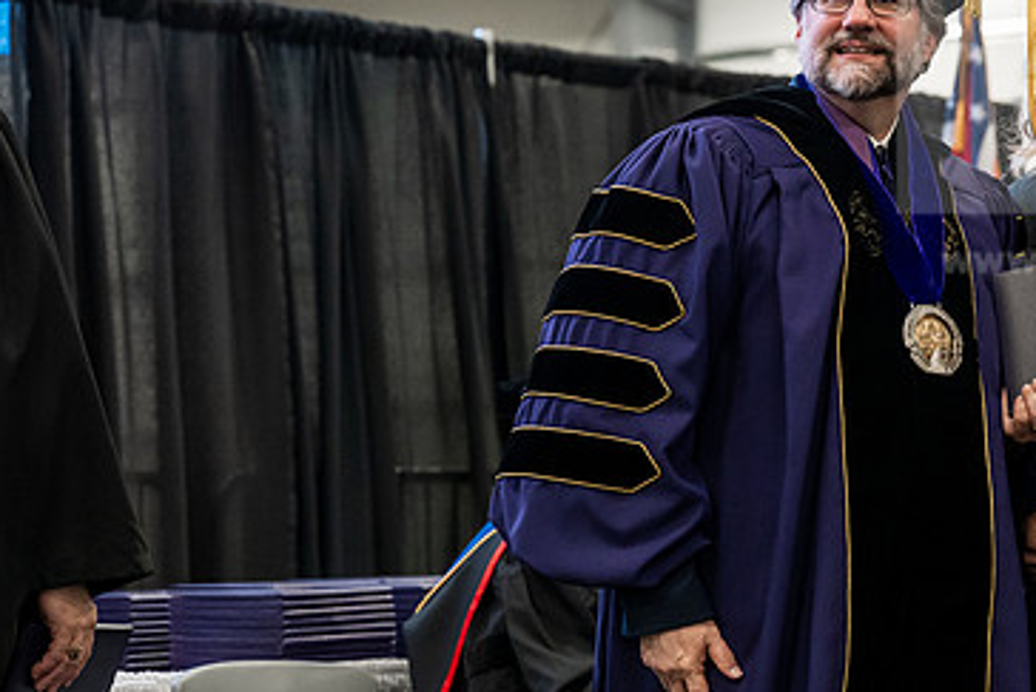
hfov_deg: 14.9
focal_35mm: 137
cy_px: 320
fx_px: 3944
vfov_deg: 10.0
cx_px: 811
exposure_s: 1/200
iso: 4000
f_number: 4.5
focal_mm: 86
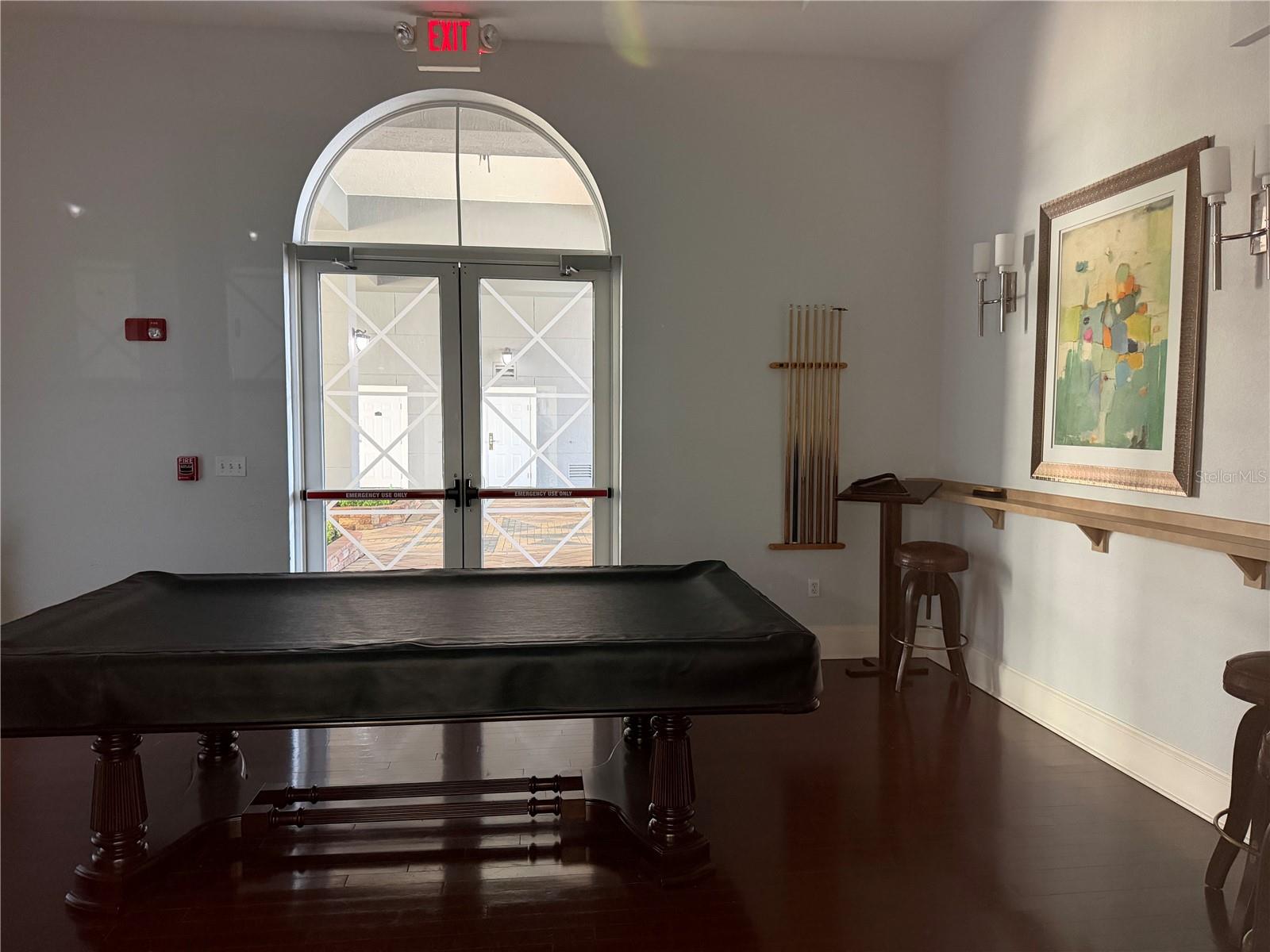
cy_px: 476
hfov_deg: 71.6
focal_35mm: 24
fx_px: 881
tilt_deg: -3.5
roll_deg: -0.3
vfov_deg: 56.8
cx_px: 635
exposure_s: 1/40
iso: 800
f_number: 1.78
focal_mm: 6.76
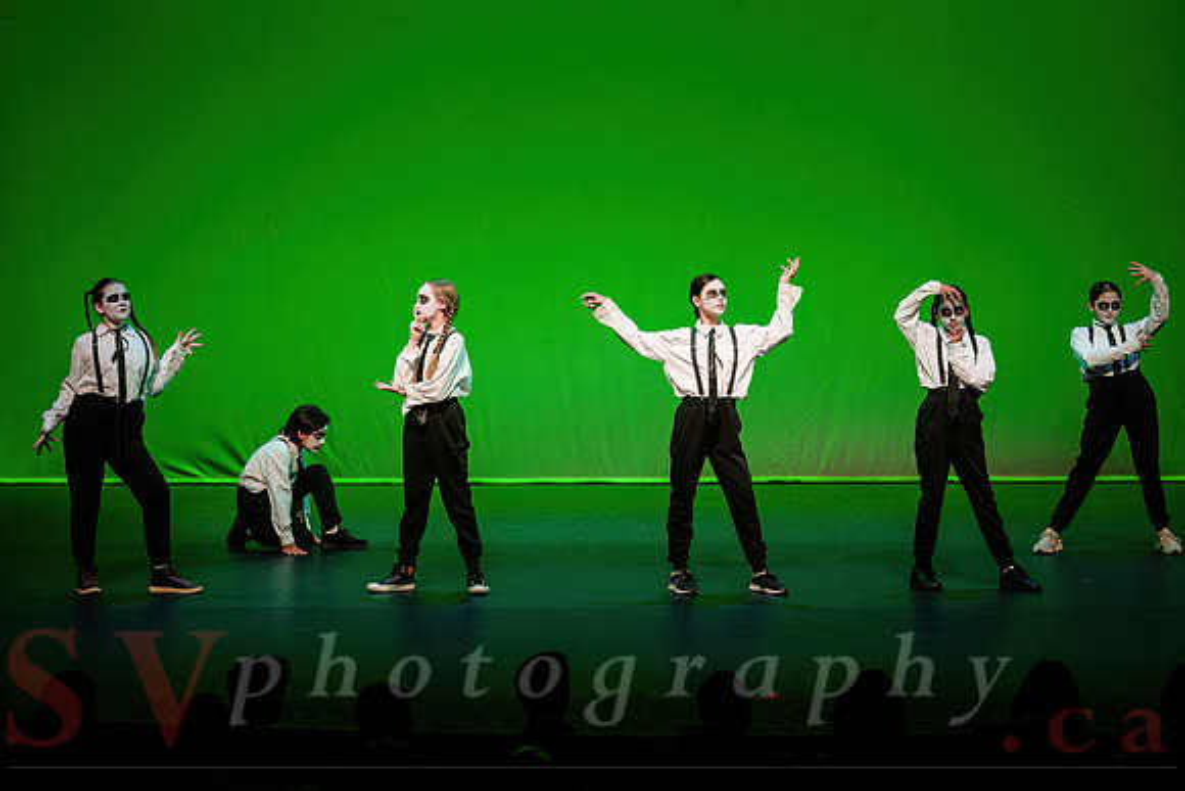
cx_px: 510
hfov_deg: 19.3
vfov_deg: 13.0
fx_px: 3474
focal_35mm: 106
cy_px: 346
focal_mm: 92
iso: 1250
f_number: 3.5
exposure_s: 1/250
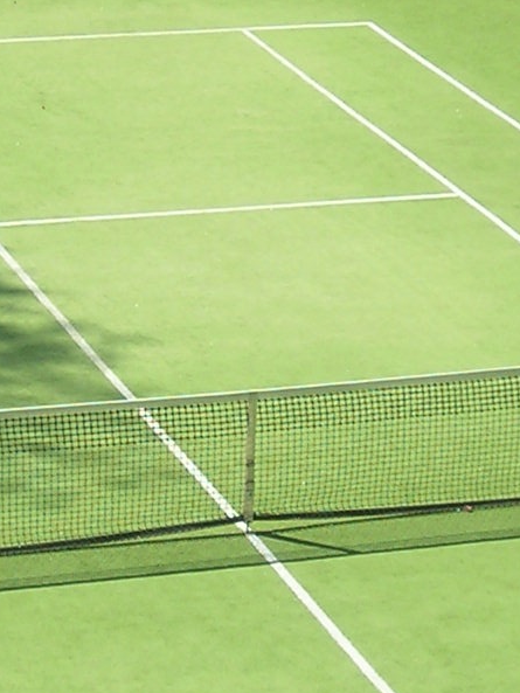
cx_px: 200
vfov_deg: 11.9
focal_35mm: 166
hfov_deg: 8.9
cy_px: 446
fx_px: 3324
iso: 50
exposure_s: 1/157
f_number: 6.4
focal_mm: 6.3
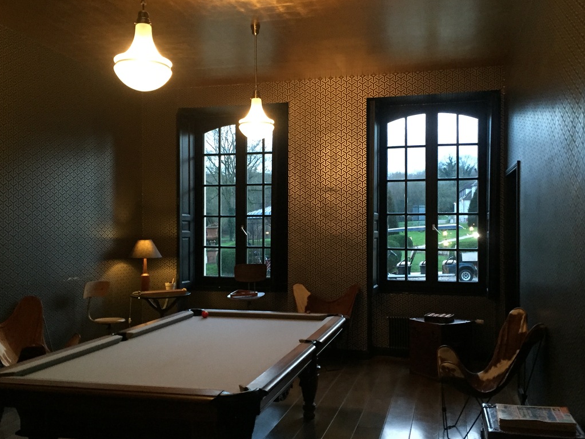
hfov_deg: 54.0
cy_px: 228
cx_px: 298
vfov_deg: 41.8
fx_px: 575
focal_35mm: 34
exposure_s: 1/17
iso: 320
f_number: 2.2
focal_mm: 4.15
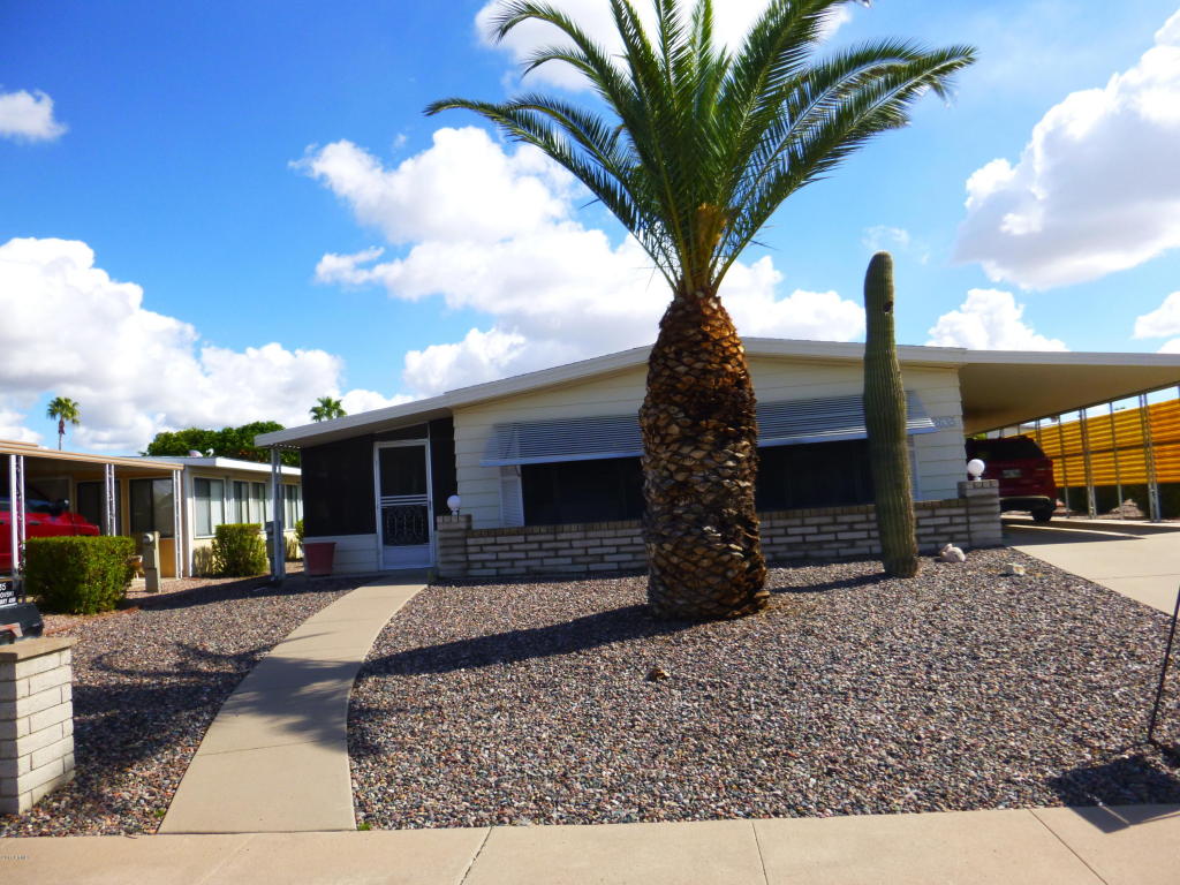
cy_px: 442
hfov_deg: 69.4
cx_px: 590
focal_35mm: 25
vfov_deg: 54.9
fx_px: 852
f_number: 3.9
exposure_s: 1/500
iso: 100
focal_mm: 4.5
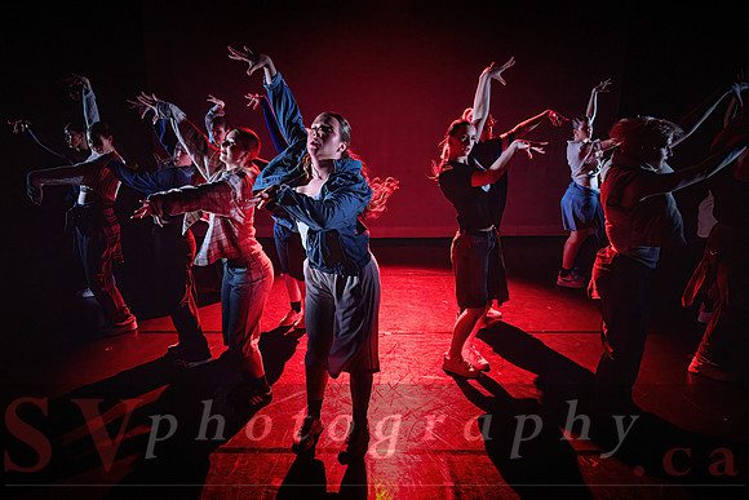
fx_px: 546
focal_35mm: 26
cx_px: 341
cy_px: 271
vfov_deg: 49.1
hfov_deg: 68.7
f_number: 2.8
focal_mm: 24
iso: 6400
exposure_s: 1/300
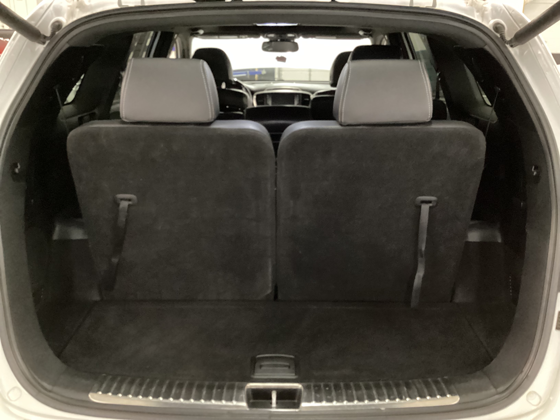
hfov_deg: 58.4
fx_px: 502
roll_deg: -0.6
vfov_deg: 45.4
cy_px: 210
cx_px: 280
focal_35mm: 31
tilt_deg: -19.6
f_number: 2.4
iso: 800
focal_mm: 3.3
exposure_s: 1/17
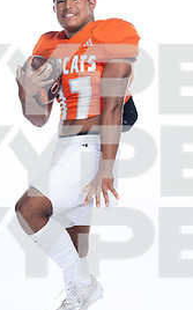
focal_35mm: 108
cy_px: 162
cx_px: 67
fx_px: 911
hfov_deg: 12.1
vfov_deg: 19.3
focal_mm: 63
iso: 400
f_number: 5.6
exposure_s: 1/250
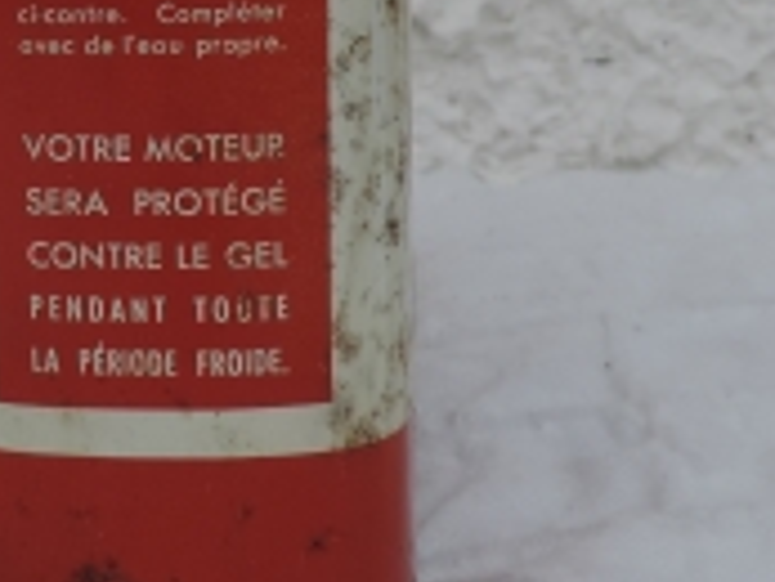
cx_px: 130
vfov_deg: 17.2
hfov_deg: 23.1
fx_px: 1860
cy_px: -67
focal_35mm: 83
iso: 80
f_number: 3
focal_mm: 4.3
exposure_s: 1/250
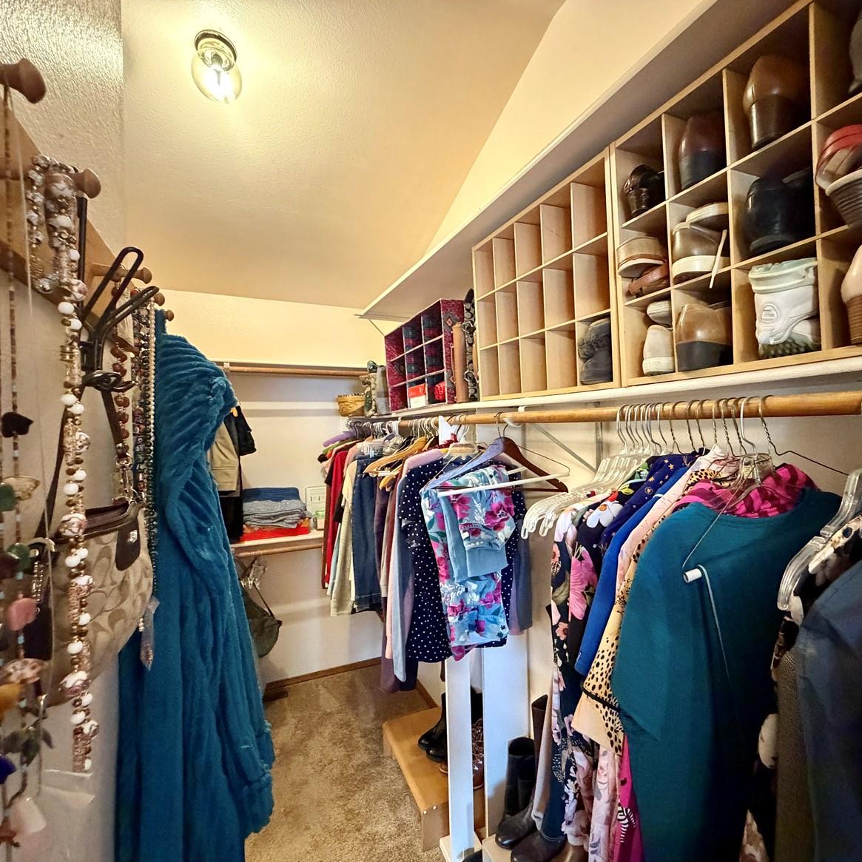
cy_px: 439
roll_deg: +0.8
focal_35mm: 17
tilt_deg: -1.4
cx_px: 474
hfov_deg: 83.7
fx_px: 479
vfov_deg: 84.0
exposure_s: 1/60
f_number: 2.2
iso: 1250
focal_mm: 2.22
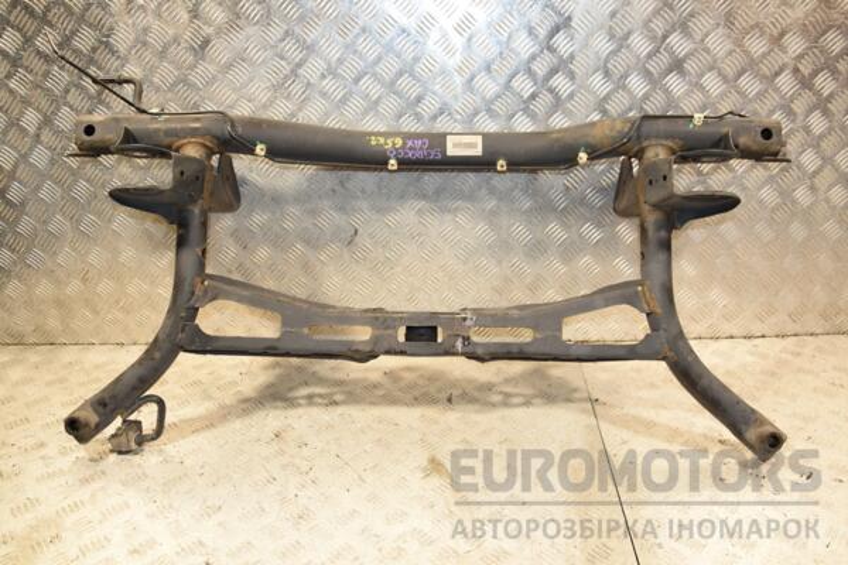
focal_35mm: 27
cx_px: 424
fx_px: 636
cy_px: 282
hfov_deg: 67.4
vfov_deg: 47.9
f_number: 5
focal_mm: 18
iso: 800
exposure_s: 1/200
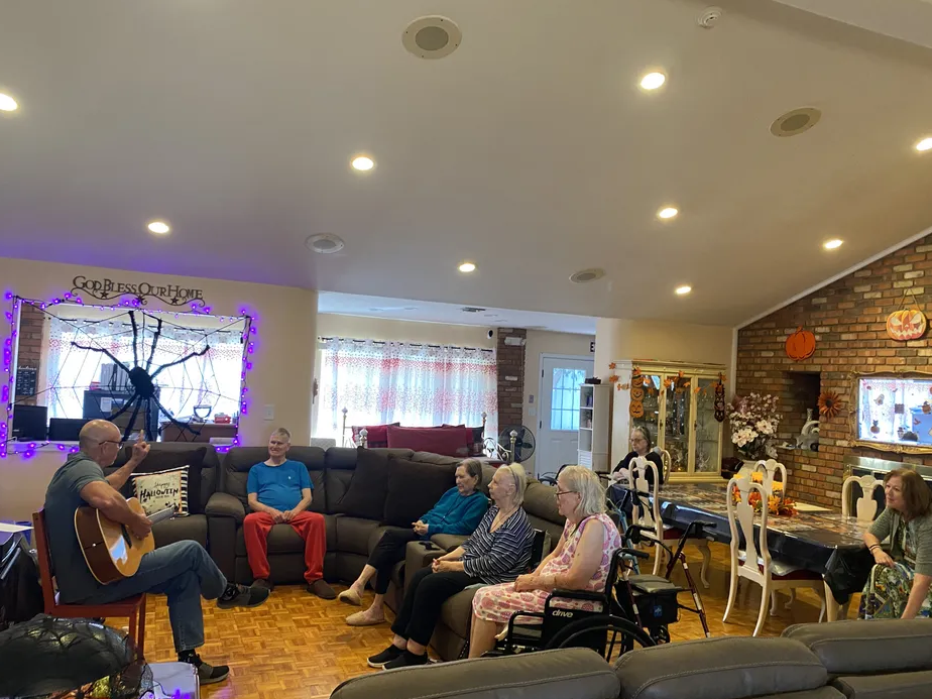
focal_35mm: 27
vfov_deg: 51.4
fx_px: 727
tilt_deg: +1.5
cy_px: 347
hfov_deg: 65.3
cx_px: 472
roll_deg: -3.5
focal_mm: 4.2
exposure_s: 1/60
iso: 320
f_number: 1.8
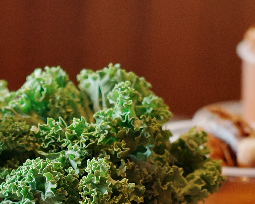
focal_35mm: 180
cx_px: 56
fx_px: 1359
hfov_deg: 10.7
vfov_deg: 8.4
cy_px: 317
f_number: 2.8
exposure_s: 1/40
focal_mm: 26
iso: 640
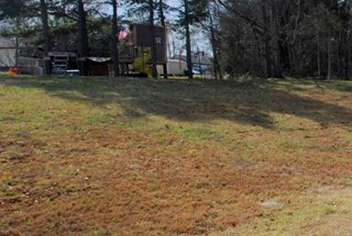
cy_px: 91
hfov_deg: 38.9
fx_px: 392
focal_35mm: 40
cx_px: 396
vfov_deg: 33.3
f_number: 8
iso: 100
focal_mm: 10
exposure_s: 1/250
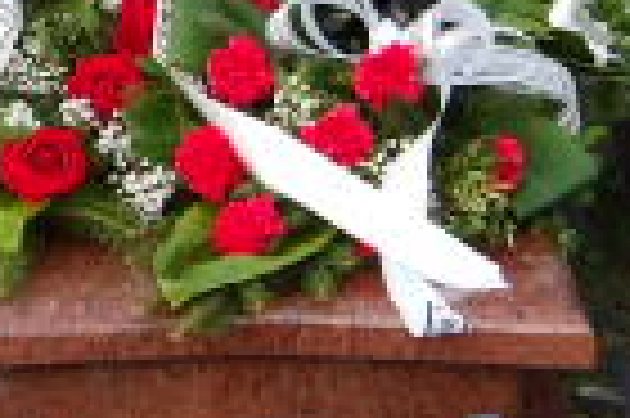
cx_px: 86
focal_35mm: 200
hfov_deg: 10.3
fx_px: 3496
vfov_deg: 6.8
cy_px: 13
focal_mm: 7.6
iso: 100
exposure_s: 1/215
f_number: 3.7
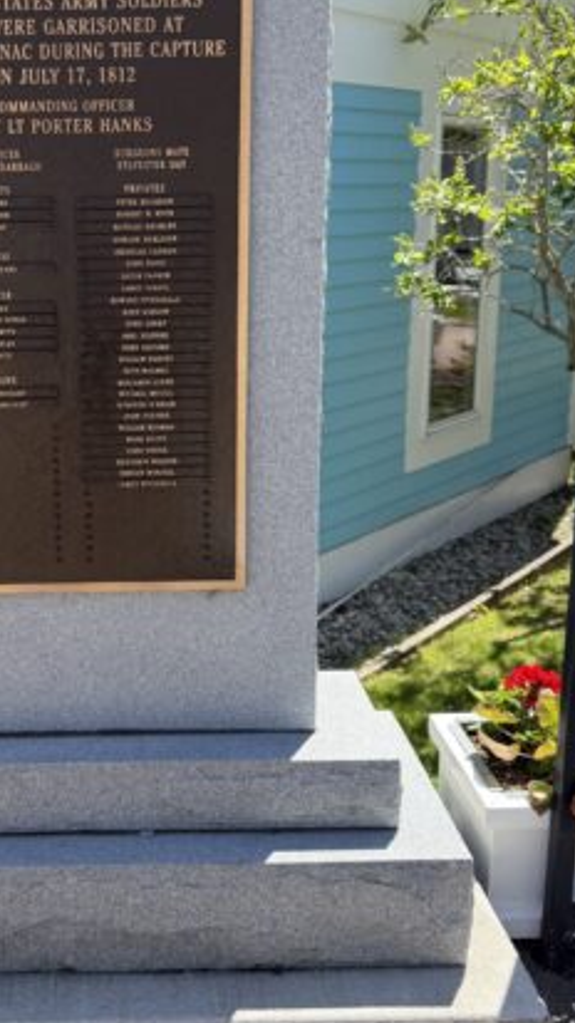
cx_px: 119
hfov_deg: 30.4
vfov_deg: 52.5
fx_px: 1031
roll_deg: +0.9
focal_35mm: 38
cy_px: 424
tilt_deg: -11.3
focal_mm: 6.76
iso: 100
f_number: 1.78
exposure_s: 1/2703
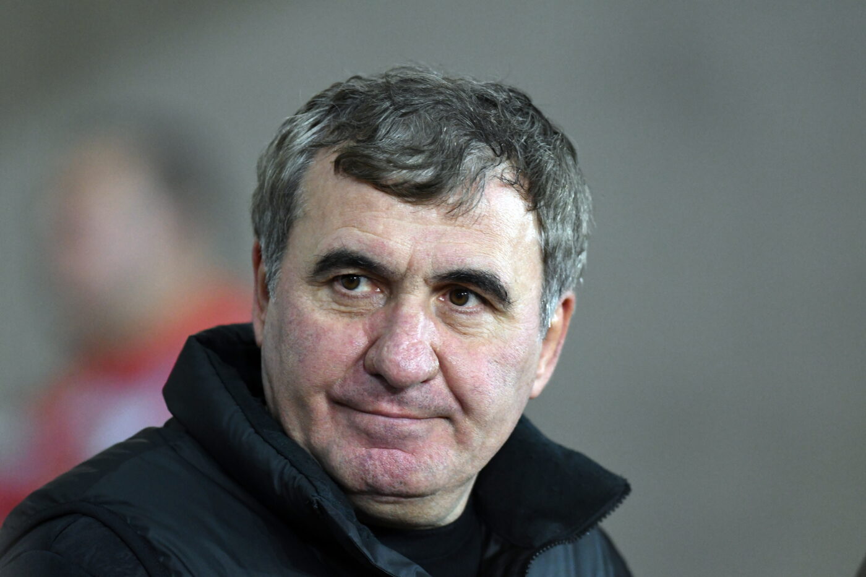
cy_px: 288
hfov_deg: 4.6
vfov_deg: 3.1
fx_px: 10823
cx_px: 433
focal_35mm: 450
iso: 3200
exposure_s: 1/800
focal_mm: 300
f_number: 2.8
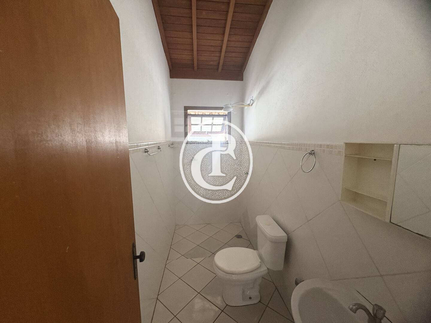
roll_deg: +0.9
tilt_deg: -7.8
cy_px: 162
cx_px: 216
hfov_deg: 102.1
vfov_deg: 85.7
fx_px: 174
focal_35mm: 14
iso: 400
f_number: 2.2
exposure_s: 1/60
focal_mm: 2.22
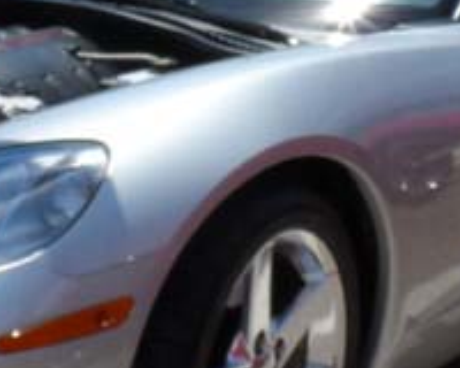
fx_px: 1634
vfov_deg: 12.8
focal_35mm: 120
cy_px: 53
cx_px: 117
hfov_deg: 16.0
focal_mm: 4
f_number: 4.5
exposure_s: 1/500
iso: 80
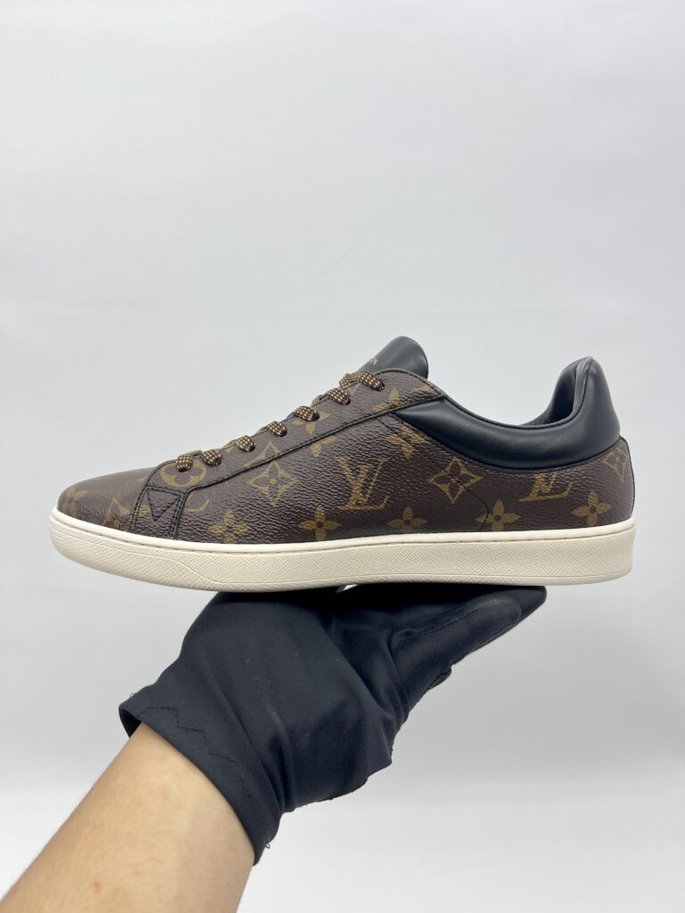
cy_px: 456
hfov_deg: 53.1
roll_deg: +0.9
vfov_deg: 67.3
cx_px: 342
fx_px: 686
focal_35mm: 26
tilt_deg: -12.4
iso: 32
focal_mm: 5.7
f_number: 1.5
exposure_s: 1/129
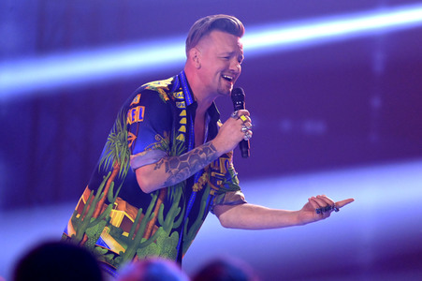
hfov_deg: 4.1
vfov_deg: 2.7
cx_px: 211
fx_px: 5857
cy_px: 140
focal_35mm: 500
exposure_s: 1/400
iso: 8000
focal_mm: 500
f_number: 5.6
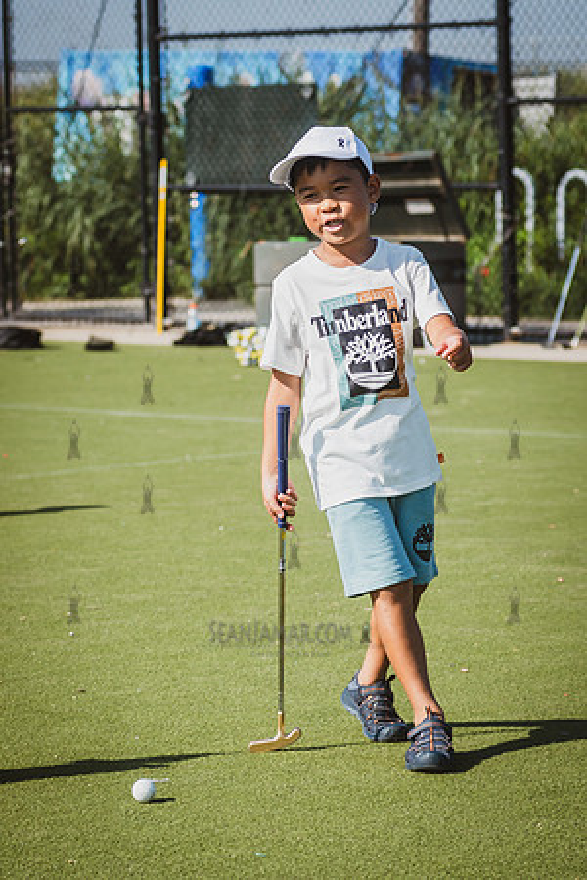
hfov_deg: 10.1
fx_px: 3325
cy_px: 448
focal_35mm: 136
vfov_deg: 15.1
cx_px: 336
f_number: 4
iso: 100
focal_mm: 80
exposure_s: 1/1250
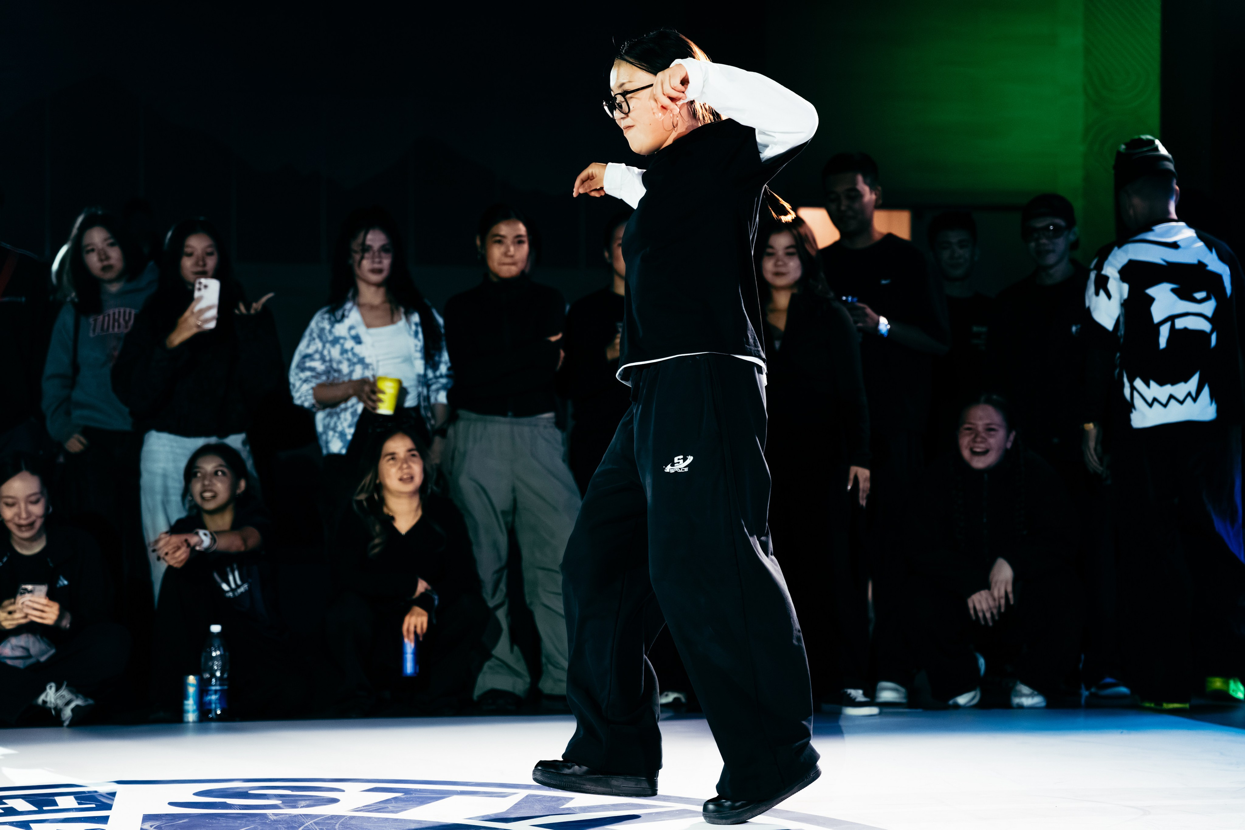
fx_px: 2421
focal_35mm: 70
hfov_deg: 28.8
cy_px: 415
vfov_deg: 19.5
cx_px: 622
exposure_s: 1/800
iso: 3200
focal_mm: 70
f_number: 2.8
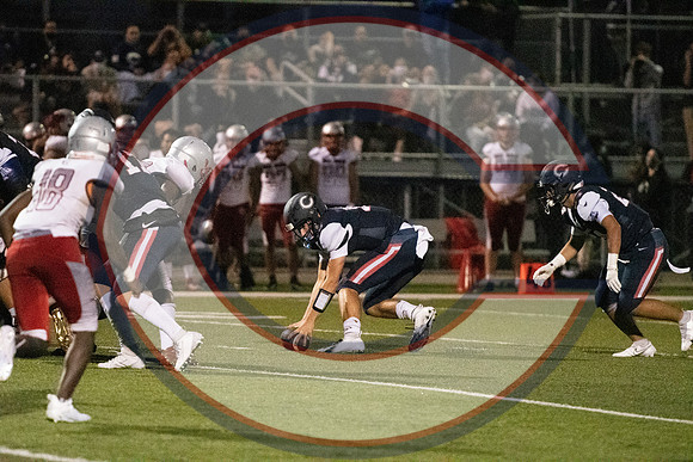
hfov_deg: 6.9
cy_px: 231
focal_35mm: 300
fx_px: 5776
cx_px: 346
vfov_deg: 4.6
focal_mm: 200
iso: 40000
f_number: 2.8
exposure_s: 1/3200
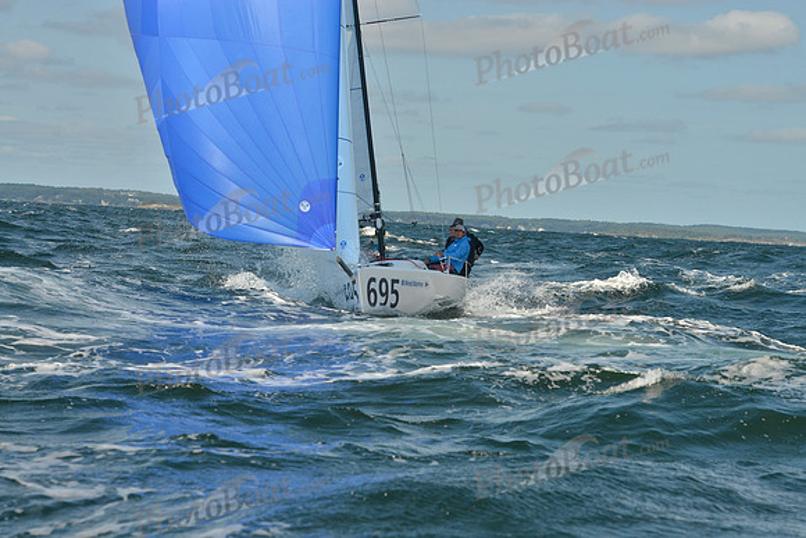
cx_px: 403
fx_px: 2060
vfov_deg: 14.9
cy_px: 269
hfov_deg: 22.1
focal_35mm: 92
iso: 400
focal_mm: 92
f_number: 10
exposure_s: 1/1600
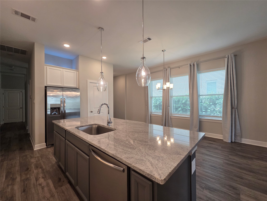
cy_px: 100
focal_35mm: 13
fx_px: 100
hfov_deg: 106.2
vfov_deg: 89.9
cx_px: 134
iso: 160
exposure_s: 1/120
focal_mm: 2.2
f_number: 2.2
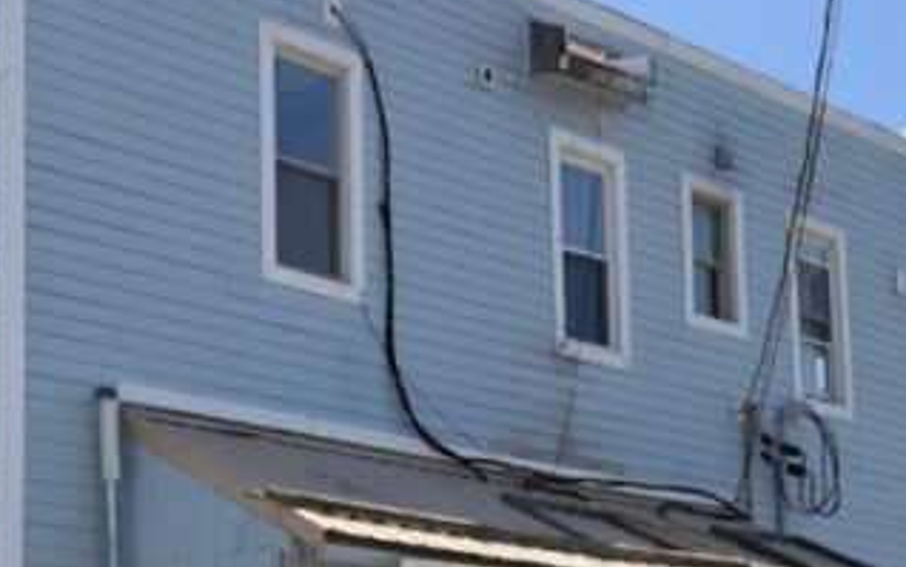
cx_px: 236
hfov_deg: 31.5
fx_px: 1581
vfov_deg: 19.7
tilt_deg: +7.8
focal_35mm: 64
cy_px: 581
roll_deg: +1.8
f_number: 1.78
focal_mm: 6.76
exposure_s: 1/3058
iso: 64
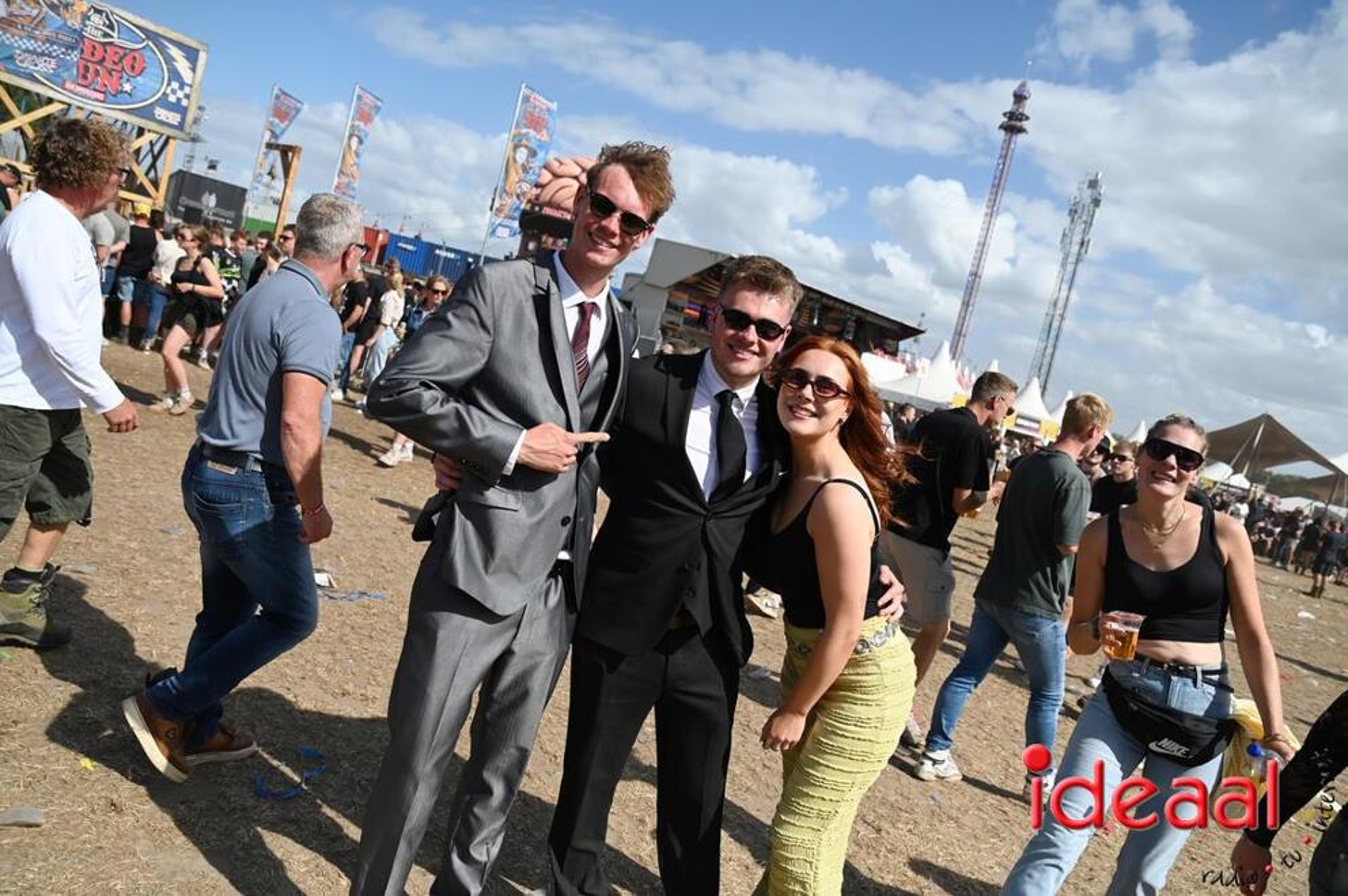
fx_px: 972
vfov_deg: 49.4
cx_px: 674
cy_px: 448
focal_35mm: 26
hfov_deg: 69.5
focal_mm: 26
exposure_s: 1/8000
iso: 500
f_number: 4
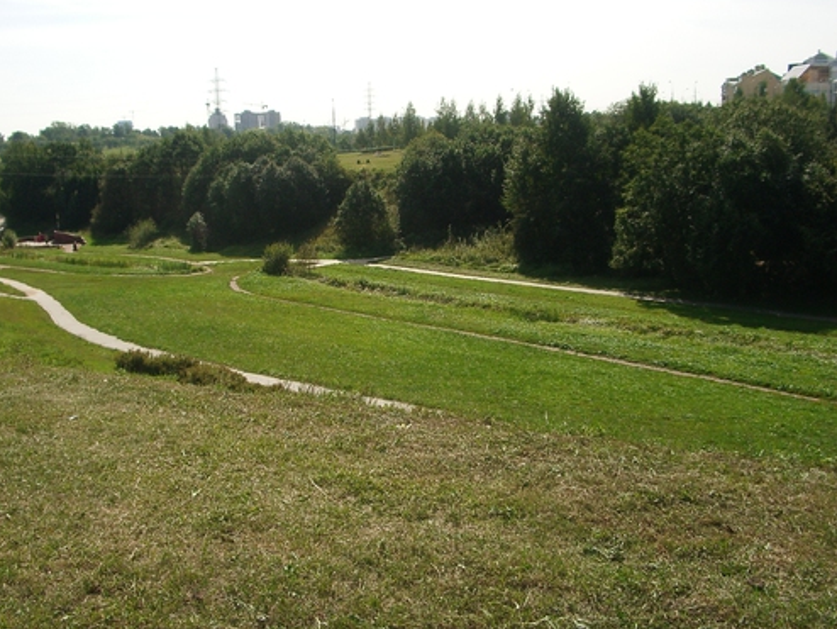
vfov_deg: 36.8
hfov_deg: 47.8
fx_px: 943
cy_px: 284
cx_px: 378
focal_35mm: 39
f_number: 4.3
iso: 80
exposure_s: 1/640
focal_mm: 5.8
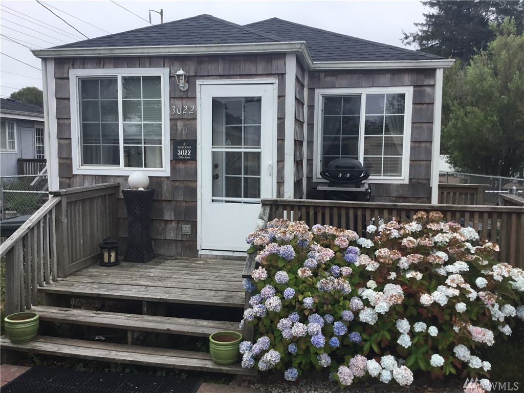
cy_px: 196
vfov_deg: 45.4
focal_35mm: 31
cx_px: 262
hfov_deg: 58.4
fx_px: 469
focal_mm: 3.3
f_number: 2.4
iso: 25
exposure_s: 1/485
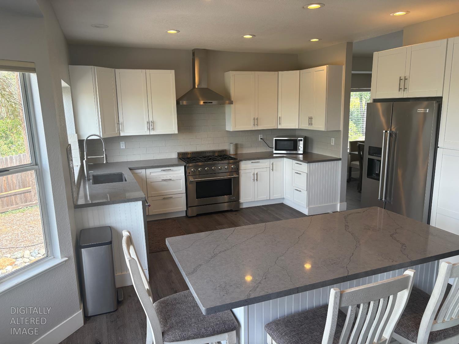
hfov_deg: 67.3
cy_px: 172
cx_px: 230
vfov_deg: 53.1
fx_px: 345
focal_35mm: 26
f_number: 1.6
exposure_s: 1/143
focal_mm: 5.96
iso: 64
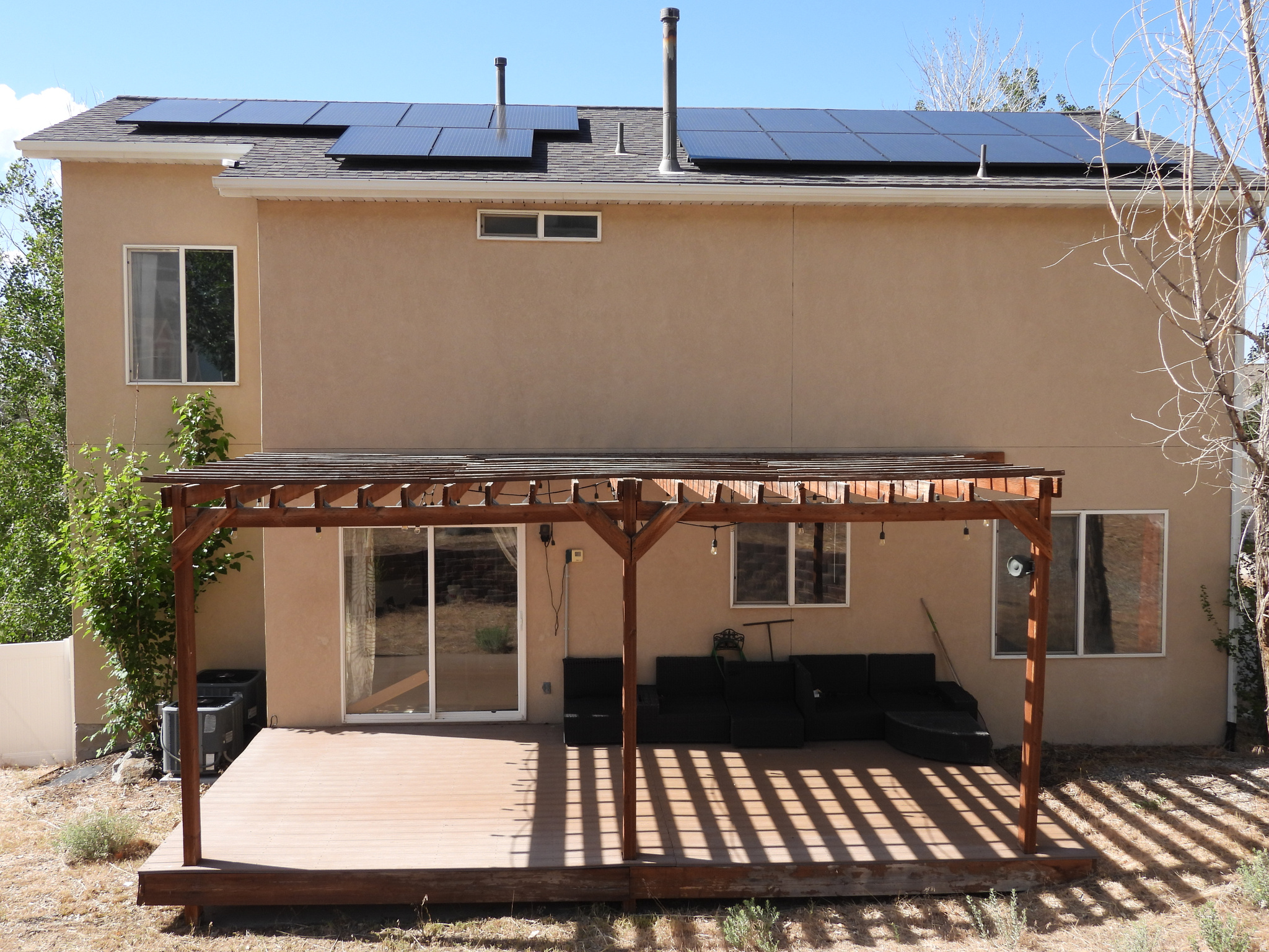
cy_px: 476
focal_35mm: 33
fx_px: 1210
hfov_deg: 55.4
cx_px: 634
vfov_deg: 42.9
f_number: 3.2
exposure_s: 1/800
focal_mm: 5.9
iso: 100
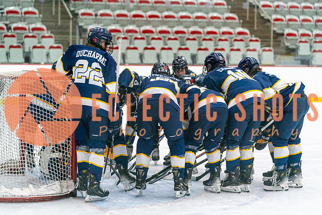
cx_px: 153
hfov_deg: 19.0
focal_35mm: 108
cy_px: 107
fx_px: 963
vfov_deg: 12.7
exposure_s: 1/1250
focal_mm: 99
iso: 3200
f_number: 2.8
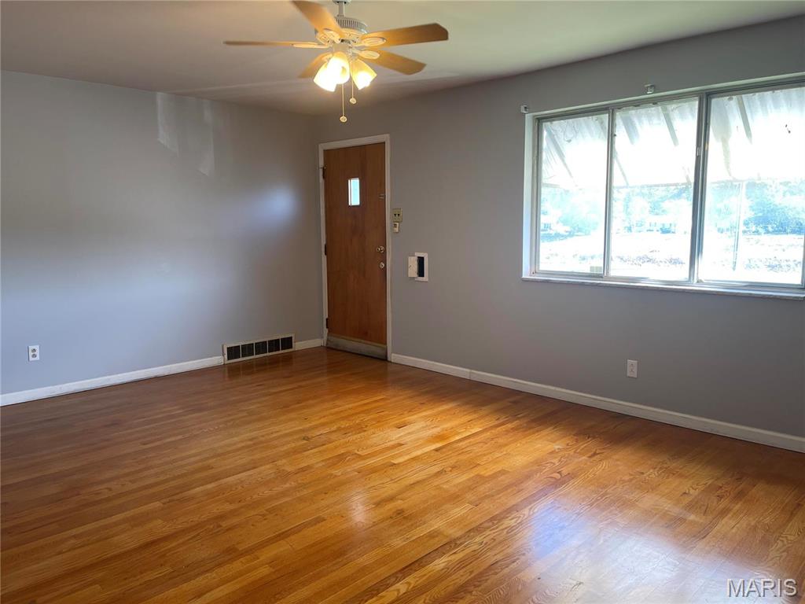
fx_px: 605
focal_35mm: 26
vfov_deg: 53.1
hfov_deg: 67.3
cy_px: 302
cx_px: 402
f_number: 1.6
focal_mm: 5.1
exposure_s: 1/120
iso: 80
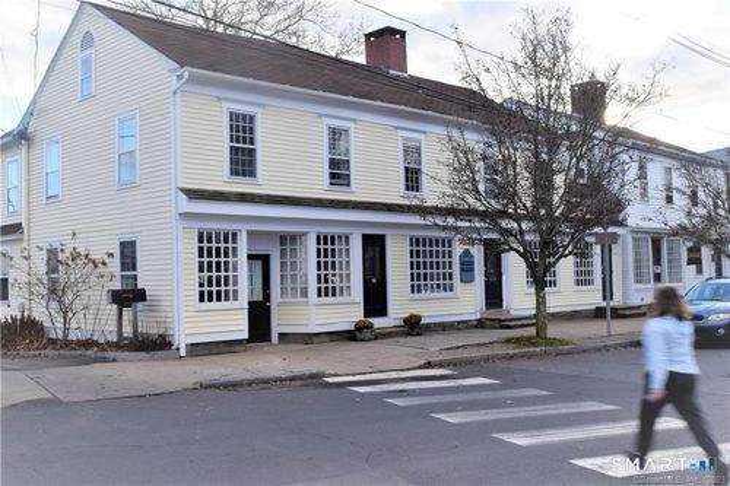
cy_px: 243
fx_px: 699
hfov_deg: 55.1
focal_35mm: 34
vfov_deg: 38.3
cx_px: 365
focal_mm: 23
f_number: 16
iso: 100
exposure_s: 1/30
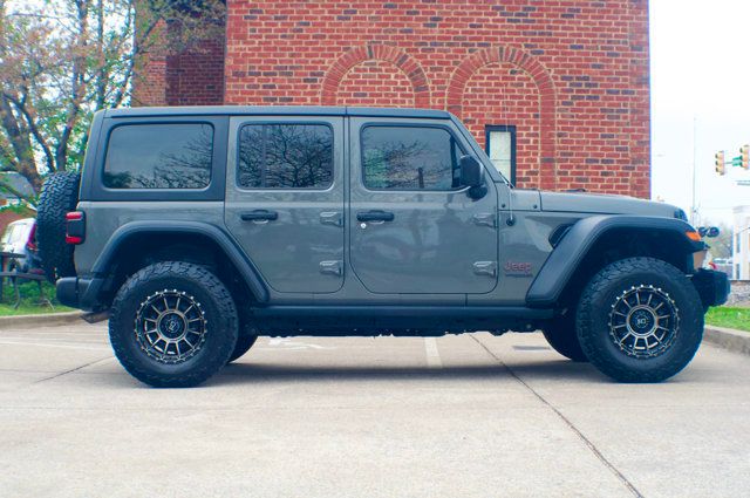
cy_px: 249
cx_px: 375
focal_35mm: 75
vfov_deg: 18.1
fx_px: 1561
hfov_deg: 27.0
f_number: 6.3
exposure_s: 1/160
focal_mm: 50
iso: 1000
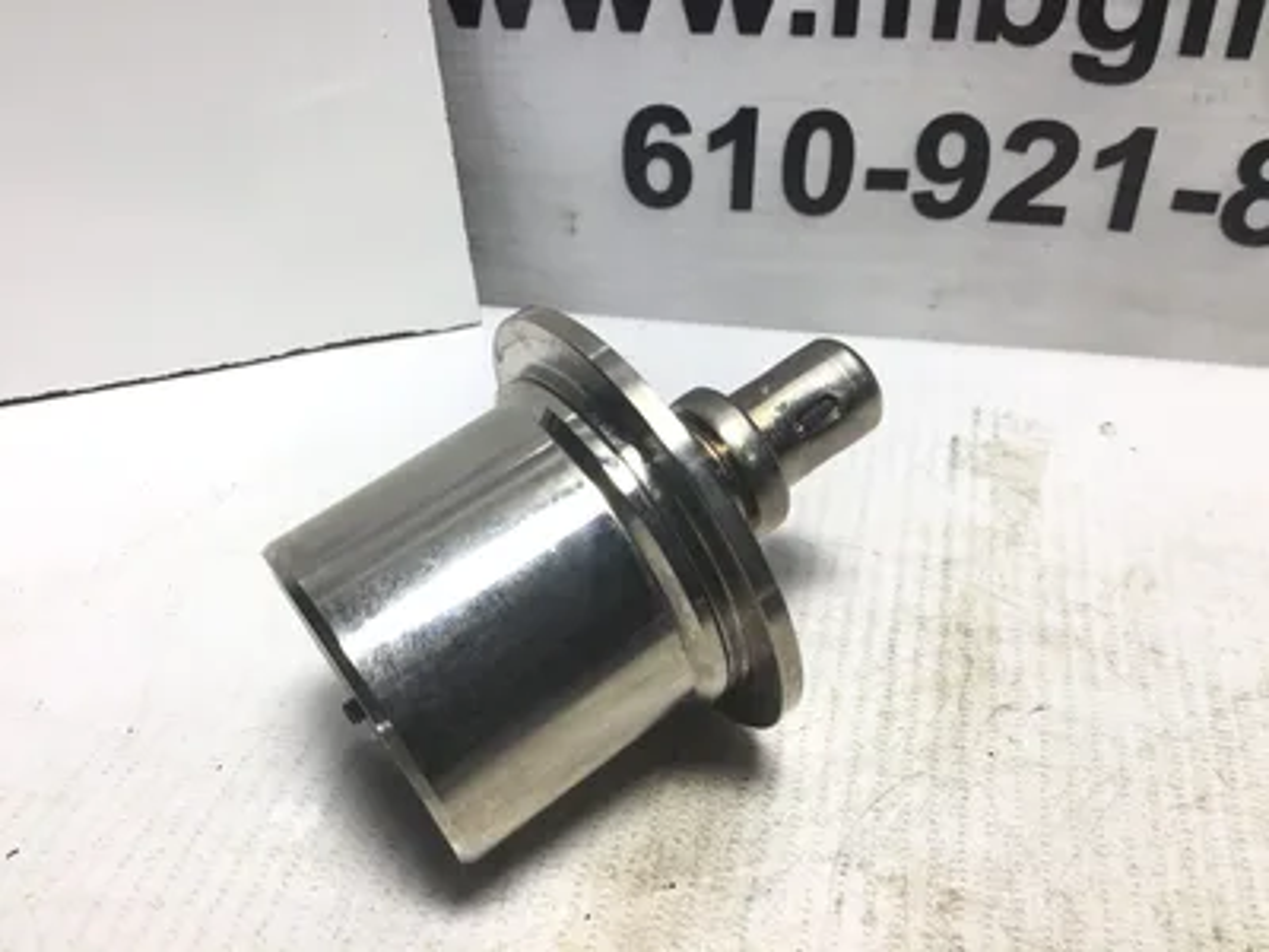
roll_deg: -0.1
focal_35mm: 31
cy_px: 476
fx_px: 1136
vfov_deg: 45.4
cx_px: 634
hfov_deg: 58.4
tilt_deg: -37.9
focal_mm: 3.3
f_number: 2.4
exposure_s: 1/120
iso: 25
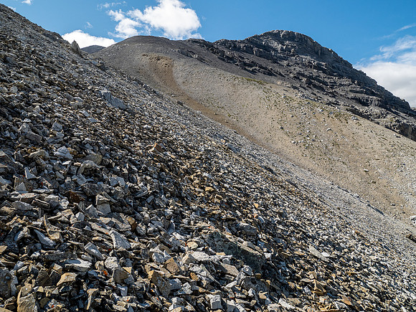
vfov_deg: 56.8
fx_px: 288
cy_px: 156
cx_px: 208
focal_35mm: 24
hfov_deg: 71.6
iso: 200
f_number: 8
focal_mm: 12
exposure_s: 1/125
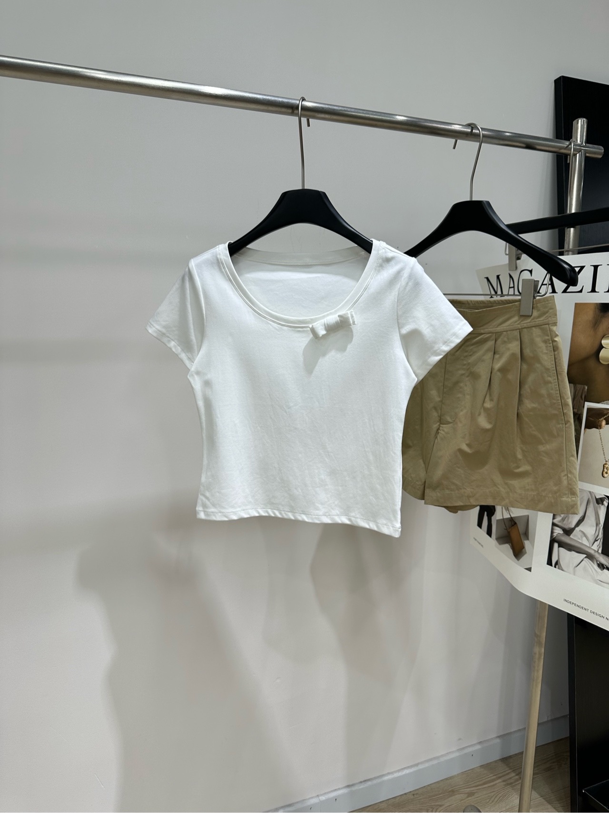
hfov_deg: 56.8
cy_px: 406
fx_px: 563
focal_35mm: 24
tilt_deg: -9.5
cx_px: 304
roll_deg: -0.5
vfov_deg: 71.6
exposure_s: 1/235
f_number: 1.78
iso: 80
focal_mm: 6.86
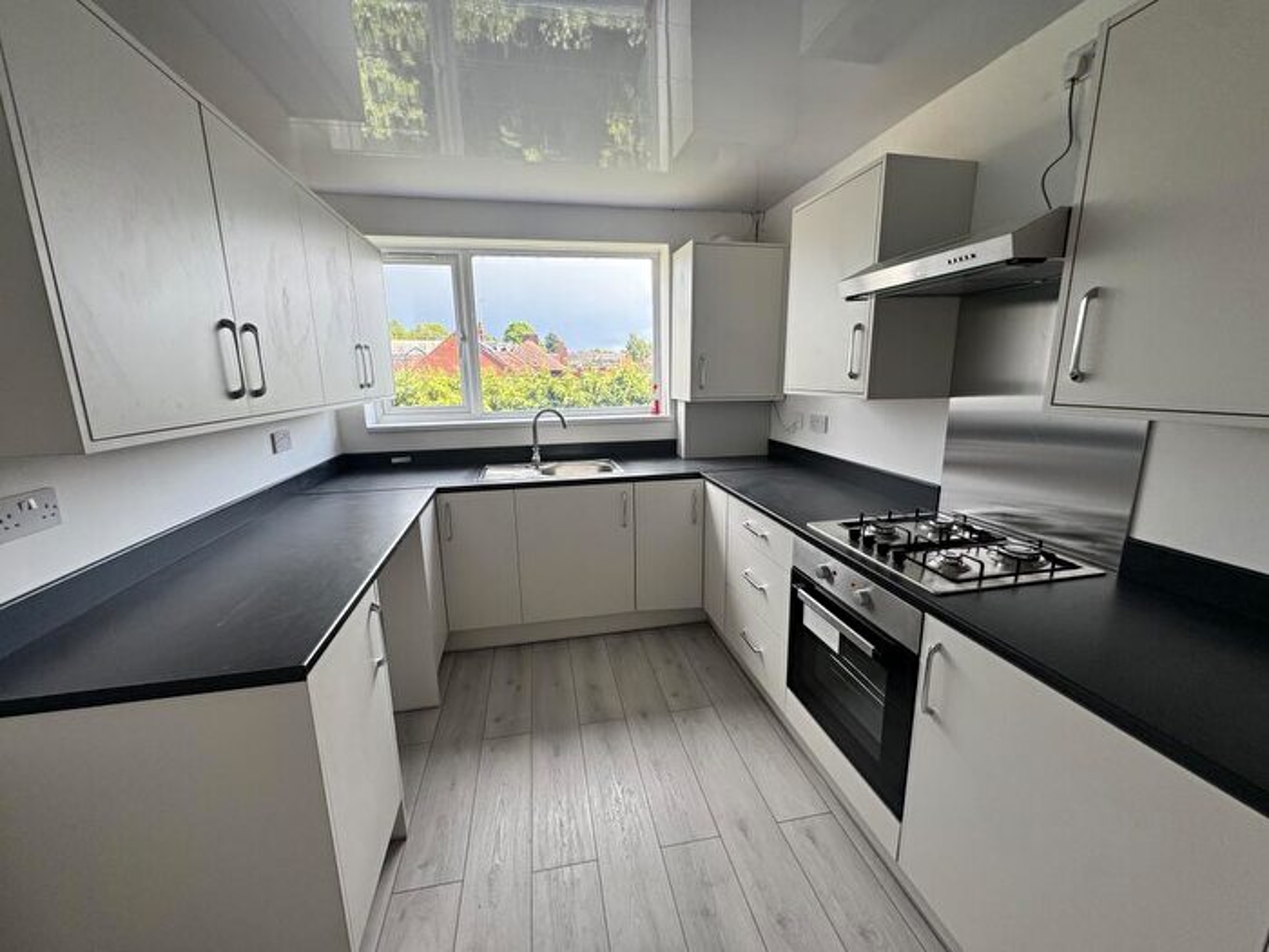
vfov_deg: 85.7
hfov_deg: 102.1
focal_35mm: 14
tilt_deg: -11.9
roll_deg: +0.5
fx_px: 513
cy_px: 476
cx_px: 634
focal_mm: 2.22
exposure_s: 1/150
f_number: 2.2
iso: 40
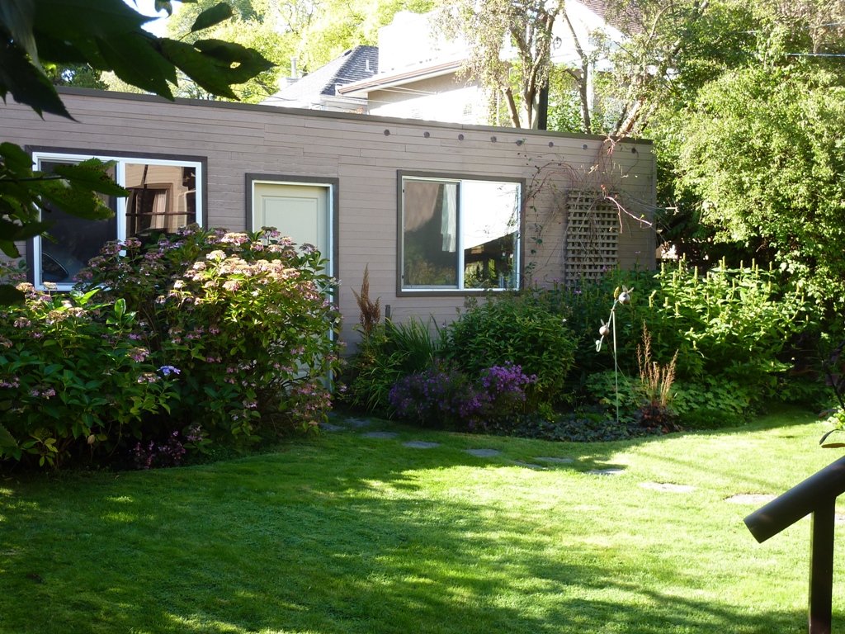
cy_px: 317
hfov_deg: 44.8
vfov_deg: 34.3
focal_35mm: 42
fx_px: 1025
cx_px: 422
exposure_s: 1/80
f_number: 3.7
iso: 80
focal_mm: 6.9
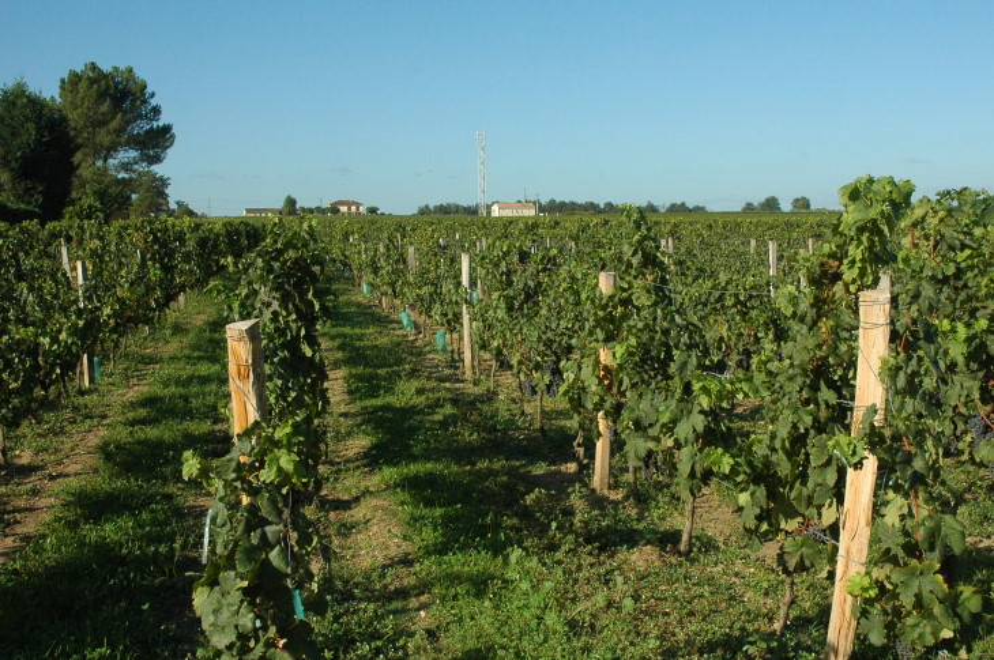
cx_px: 497
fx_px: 1034
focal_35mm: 38
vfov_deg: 35.4
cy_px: 330
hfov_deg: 51.3
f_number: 11
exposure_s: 1/500
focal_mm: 25
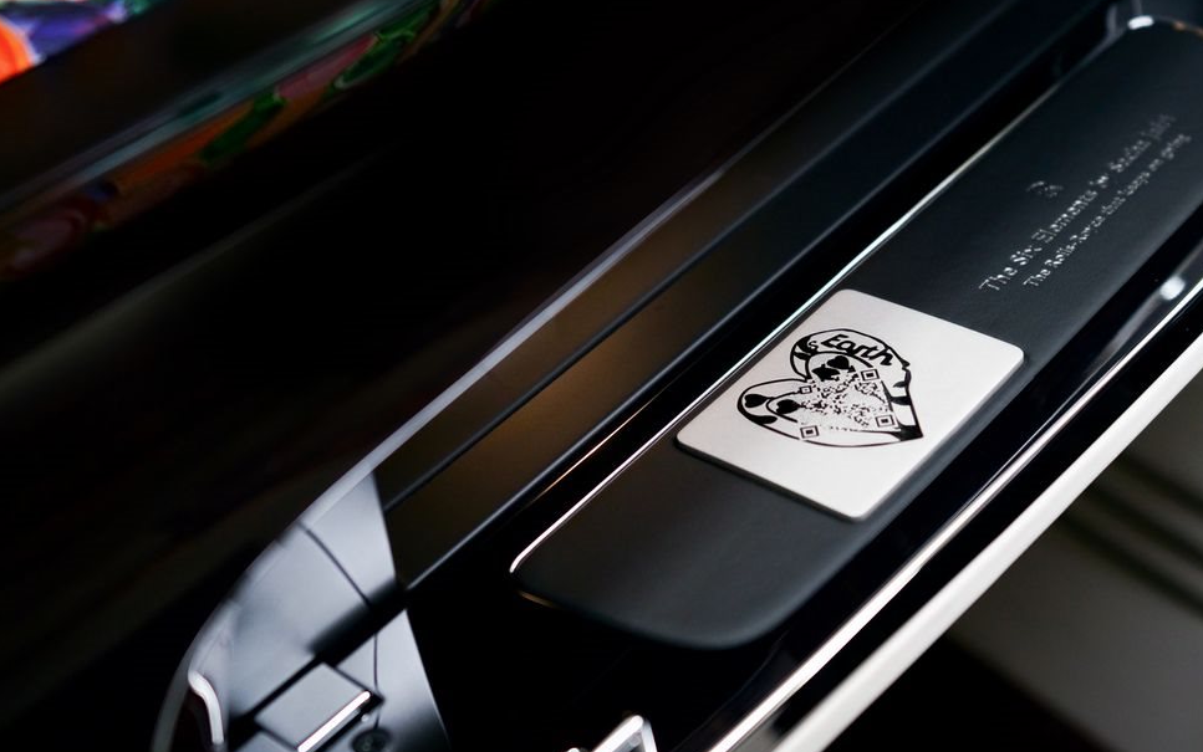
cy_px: 339
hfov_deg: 34.5
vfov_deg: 22.0
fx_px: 1935
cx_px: 612
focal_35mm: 59
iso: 800
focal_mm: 35
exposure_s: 1/125
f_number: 2.8
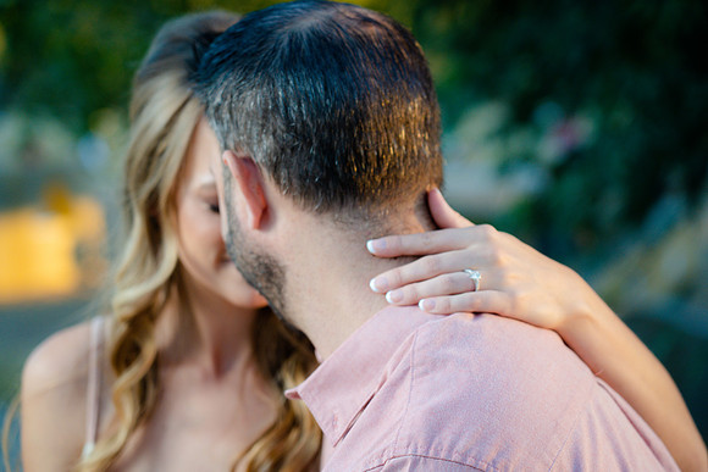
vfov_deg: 13.0
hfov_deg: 19.5
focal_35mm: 105
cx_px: 354
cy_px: 236
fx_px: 2065
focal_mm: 105
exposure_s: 1/250
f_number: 4
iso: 400
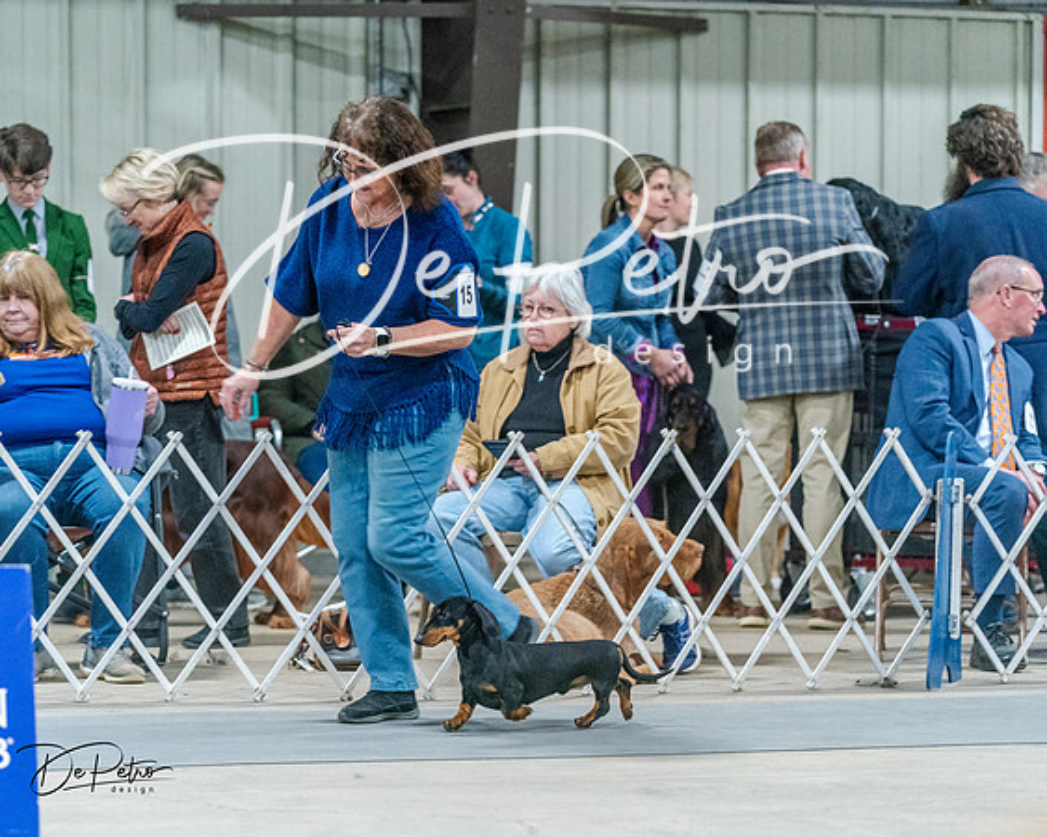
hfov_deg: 12.9
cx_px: 524
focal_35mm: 150
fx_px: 4640
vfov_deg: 10.3
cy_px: 418
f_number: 3.5
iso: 6400
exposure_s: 1/200
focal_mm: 133
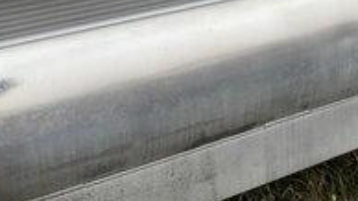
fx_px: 617
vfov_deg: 17.7
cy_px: -31
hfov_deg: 31.5
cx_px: 288
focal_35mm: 65
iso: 20
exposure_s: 1/122
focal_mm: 3
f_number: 1.8
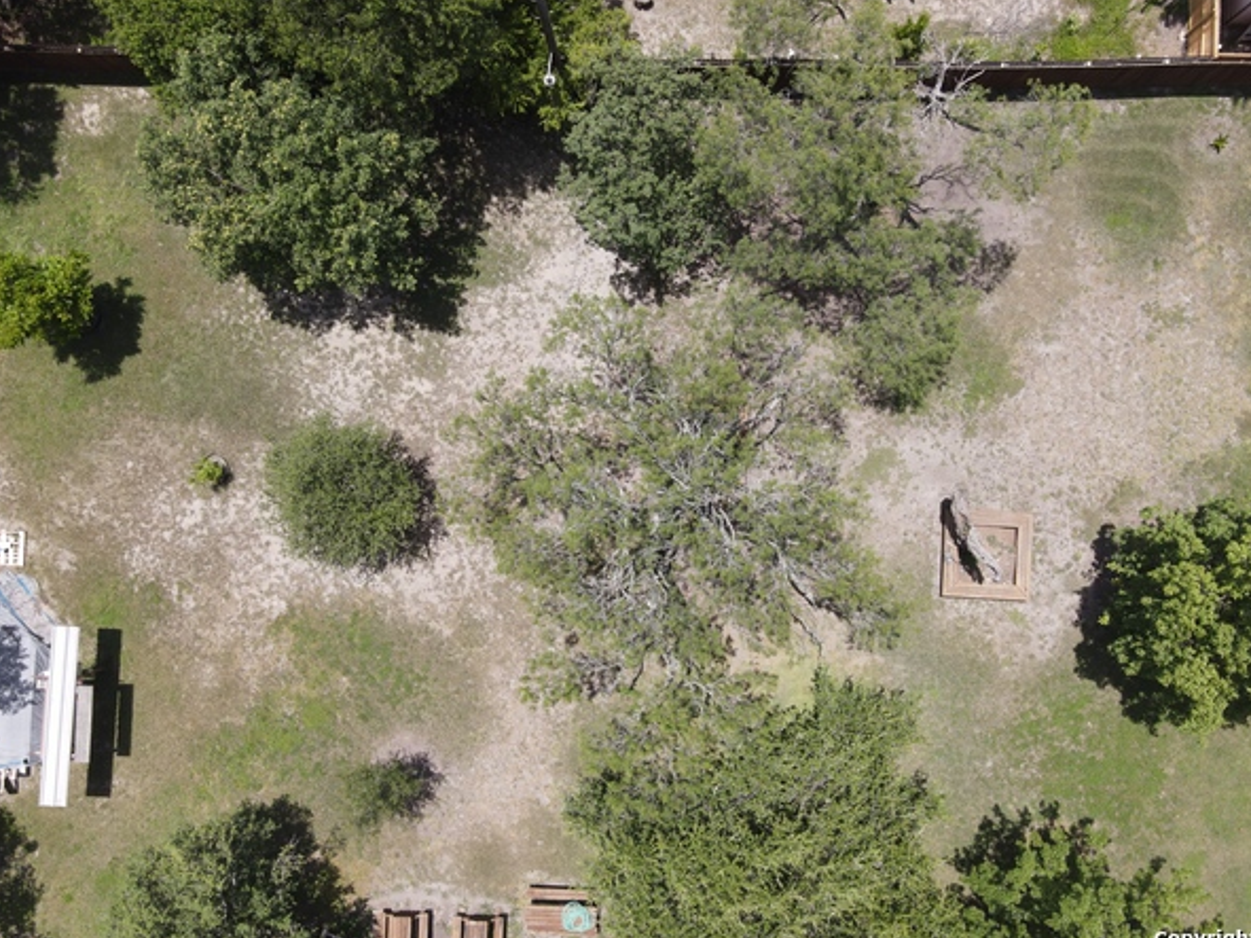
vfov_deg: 53.0
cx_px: 646
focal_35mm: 26
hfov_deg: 67.3
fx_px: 939
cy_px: 468
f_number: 2.8
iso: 110
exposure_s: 1/30
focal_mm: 4.5
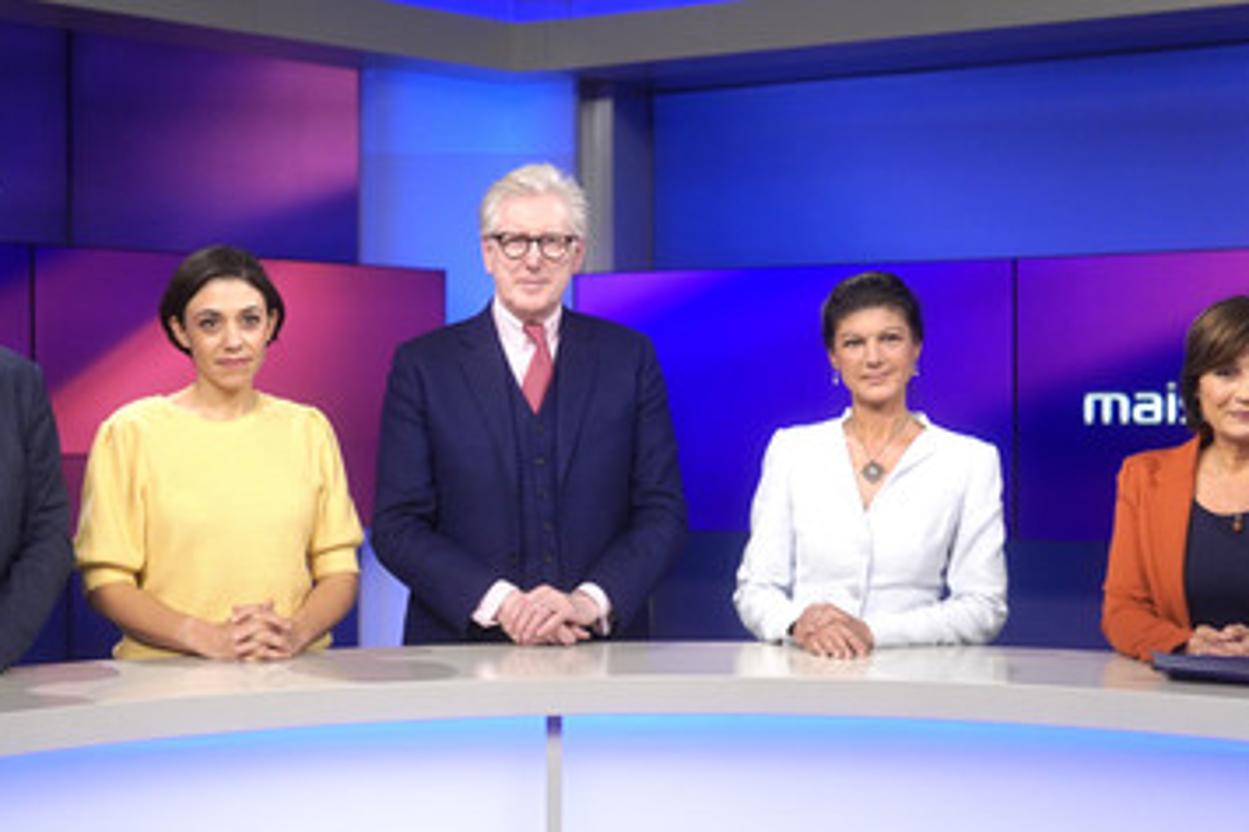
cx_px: 577
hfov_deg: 35.1
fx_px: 1977
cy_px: 442
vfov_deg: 23.8
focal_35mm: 57
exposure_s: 1/640
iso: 640
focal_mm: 30
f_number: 1.4
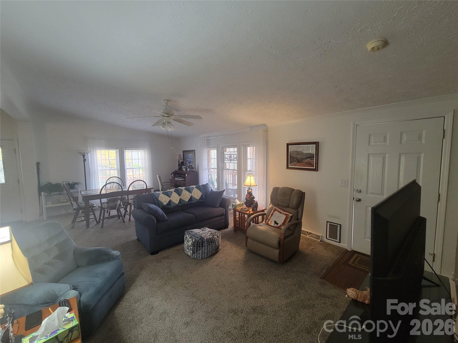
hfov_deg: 106.2
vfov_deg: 89.9
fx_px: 172
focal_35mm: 13
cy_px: 172
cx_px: 229
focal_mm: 2.2
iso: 400
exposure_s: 1/60
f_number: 2.2
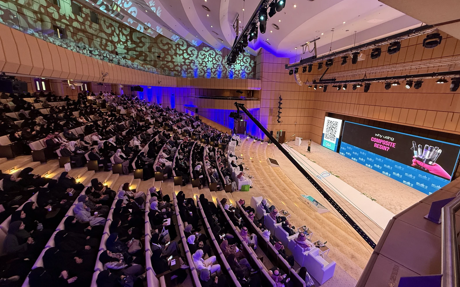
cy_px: 136
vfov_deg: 74.7
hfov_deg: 101.5
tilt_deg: -12.7
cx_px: 232
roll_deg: -2.1
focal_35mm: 15
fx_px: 188
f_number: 2.2
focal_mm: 2.22
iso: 250
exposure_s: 1/60
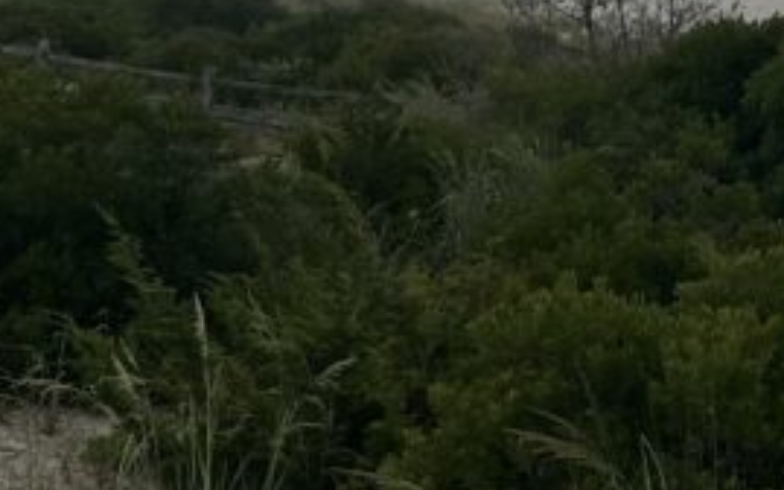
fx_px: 2243
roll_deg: +0.9
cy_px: -178
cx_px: 1379
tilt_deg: +2.9
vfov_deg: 12.0
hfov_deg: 16.7
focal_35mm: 105
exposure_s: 1/9091
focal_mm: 5.1
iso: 50
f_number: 1.6
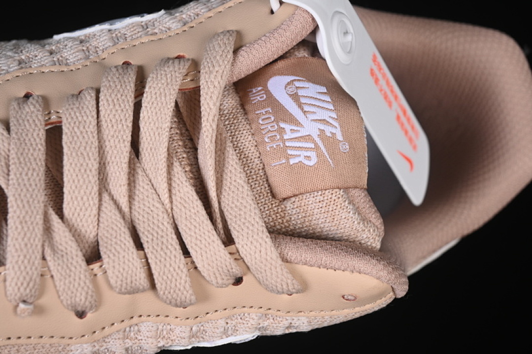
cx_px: 266
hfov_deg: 27.0
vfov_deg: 18.2
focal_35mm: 75
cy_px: 177
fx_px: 1108
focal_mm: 50
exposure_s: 1/80
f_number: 7.1
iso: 160
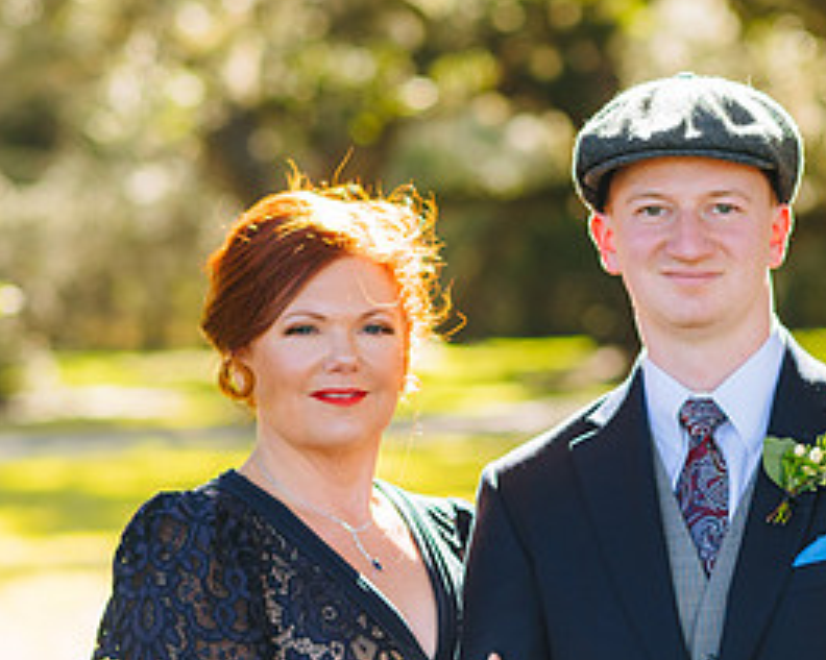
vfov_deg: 7.6
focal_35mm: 204
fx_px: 4985
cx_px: 803
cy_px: 554
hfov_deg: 9.4
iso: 200
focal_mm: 85
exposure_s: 1/800
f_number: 2.8
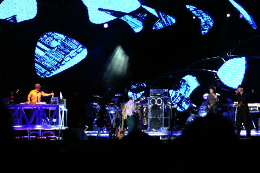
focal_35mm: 177
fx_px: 1277
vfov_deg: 7.7
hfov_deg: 11.6
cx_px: 146
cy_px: 88
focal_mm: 70
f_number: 5.6
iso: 1600
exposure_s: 1/40
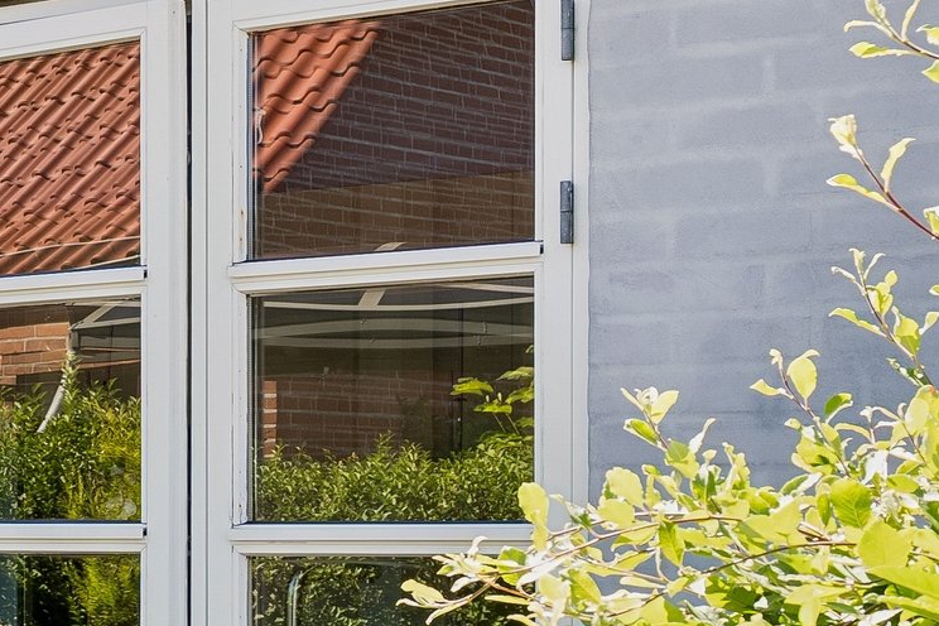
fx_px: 3104
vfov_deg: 11.4
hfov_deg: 14.7
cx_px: -838
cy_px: 596
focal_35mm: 119
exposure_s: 1/60
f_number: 8
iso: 200
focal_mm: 29.5
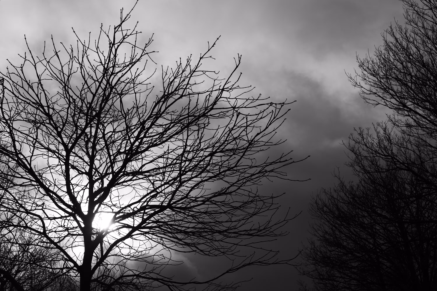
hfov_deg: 44.5
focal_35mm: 44
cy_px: 146
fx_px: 534
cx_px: 218
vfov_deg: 30.5
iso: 100
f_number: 8
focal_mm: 44
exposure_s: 1/1300
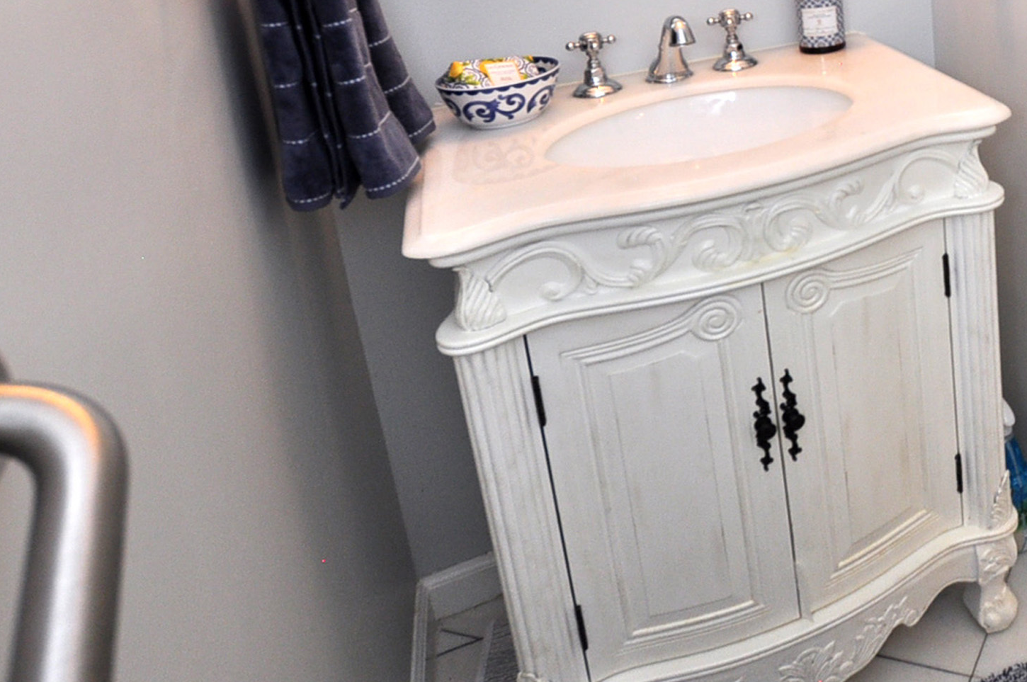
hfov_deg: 52.0
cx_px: 980
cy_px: 132
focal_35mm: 30
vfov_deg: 41.5
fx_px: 855
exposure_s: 1/30
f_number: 4.5
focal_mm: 10
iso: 320
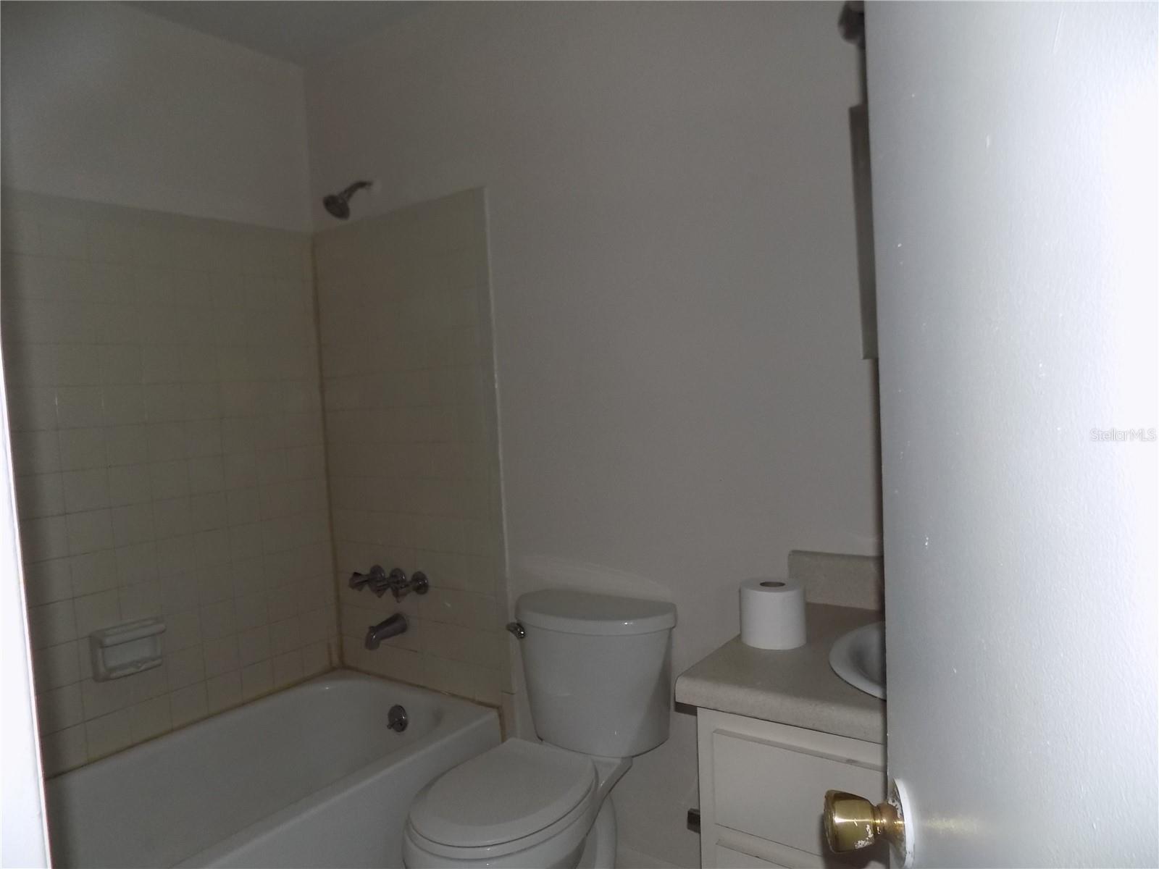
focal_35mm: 23
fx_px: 770
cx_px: 580
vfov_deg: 58.9
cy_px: 434
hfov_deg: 73.9
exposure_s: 1/30
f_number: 3.1
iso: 200
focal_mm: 4
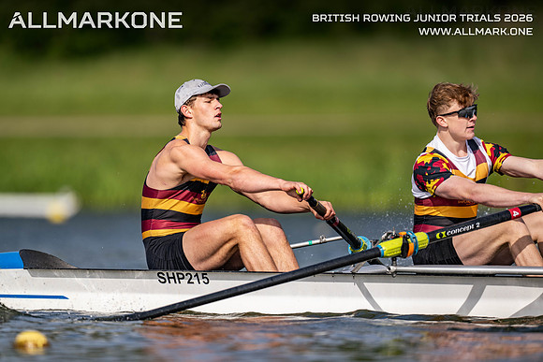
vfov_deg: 2.3
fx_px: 9052
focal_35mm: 600
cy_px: 181
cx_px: 272
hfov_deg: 3.4
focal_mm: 600
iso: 180
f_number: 4
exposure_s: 1/2500
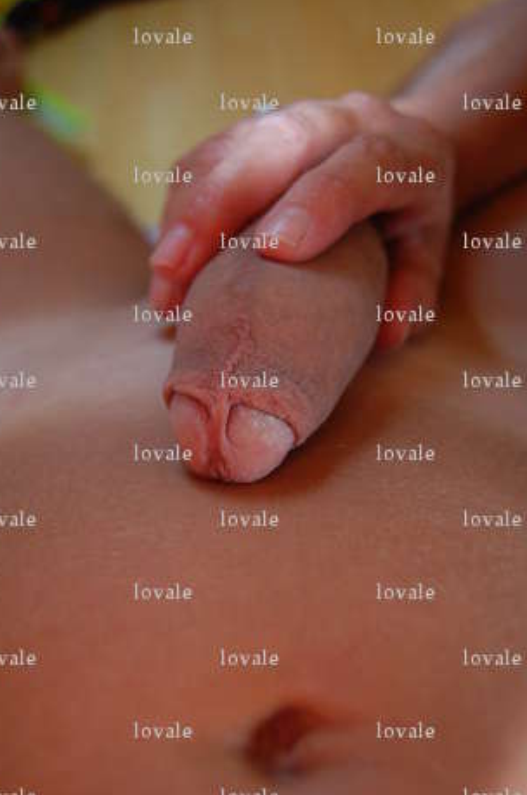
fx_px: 793
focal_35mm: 36
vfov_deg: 53.2
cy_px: 371
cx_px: 248
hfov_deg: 36.8
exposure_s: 1/60
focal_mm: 22
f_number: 3.8
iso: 400
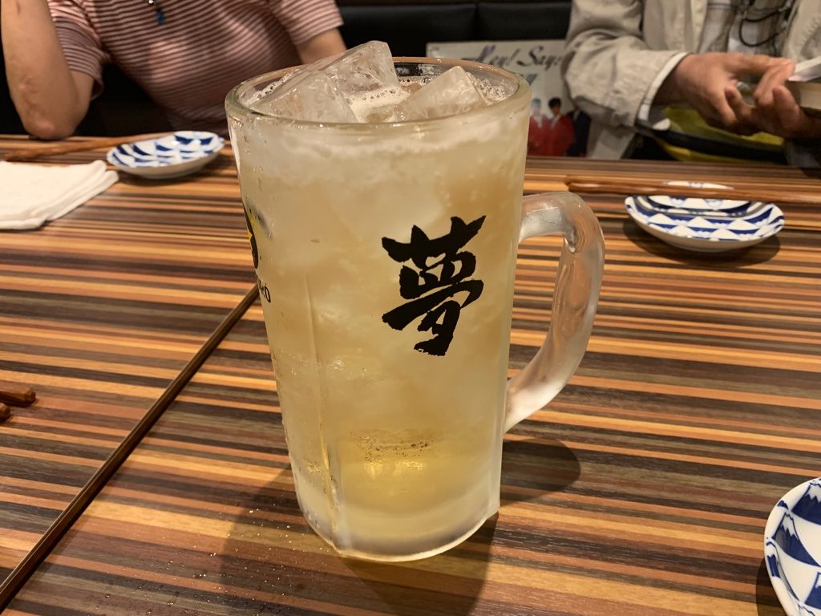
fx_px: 617
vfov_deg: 53.1
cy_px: 308
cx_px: 410
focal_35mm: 26
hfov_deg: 67.3
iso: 160
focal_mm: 4.25
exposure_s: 1/50
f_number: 1.8
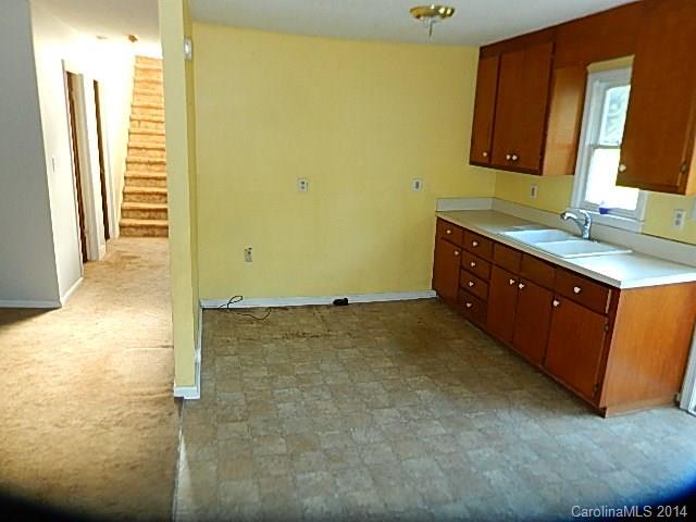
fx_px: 503
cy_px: 261
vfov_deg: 54.9
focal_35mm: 25
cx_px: 348
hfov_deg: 69.4
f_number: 3.4
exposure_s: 1/30
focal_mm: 4.5
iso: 200
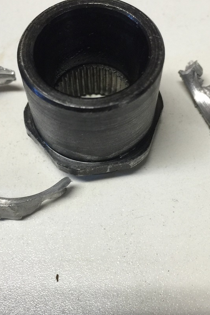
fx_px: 394
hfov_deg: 29.8
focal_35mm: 45
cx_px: 89
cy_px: 147
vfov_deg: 43.6
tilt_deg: -60.9
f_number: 2.2
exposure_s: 1/30
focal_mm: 4.15
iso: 50
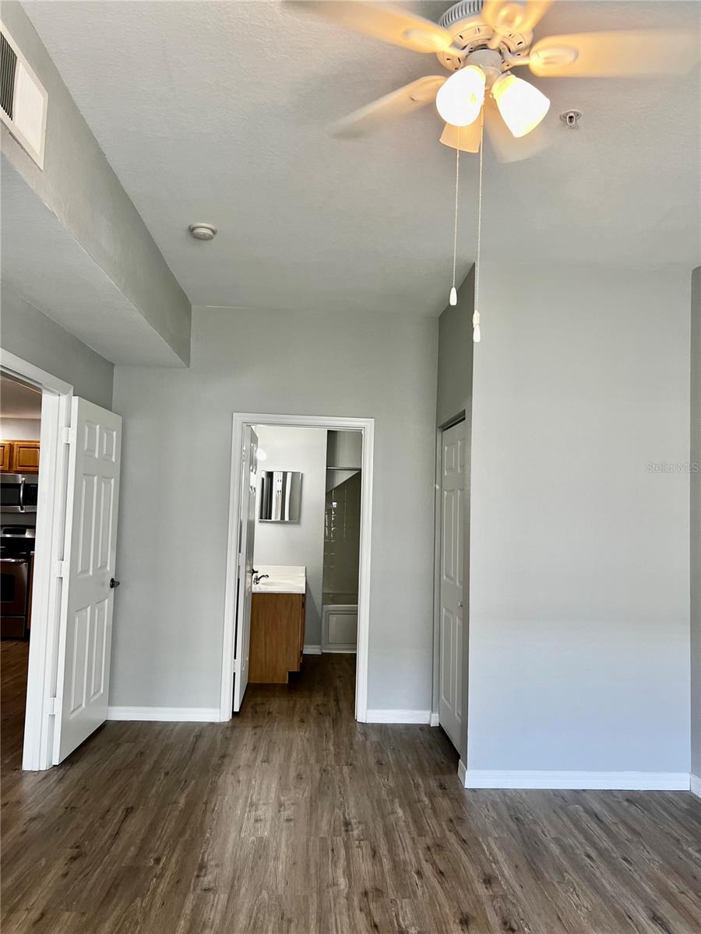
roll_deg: -1.1
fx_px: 702
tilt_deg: +4.5
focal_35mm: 26
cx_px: 350
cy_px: 467
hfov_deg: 53.1
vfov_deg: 67.3
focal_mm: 5.7
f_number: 1.5
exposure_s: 1/120
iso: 100
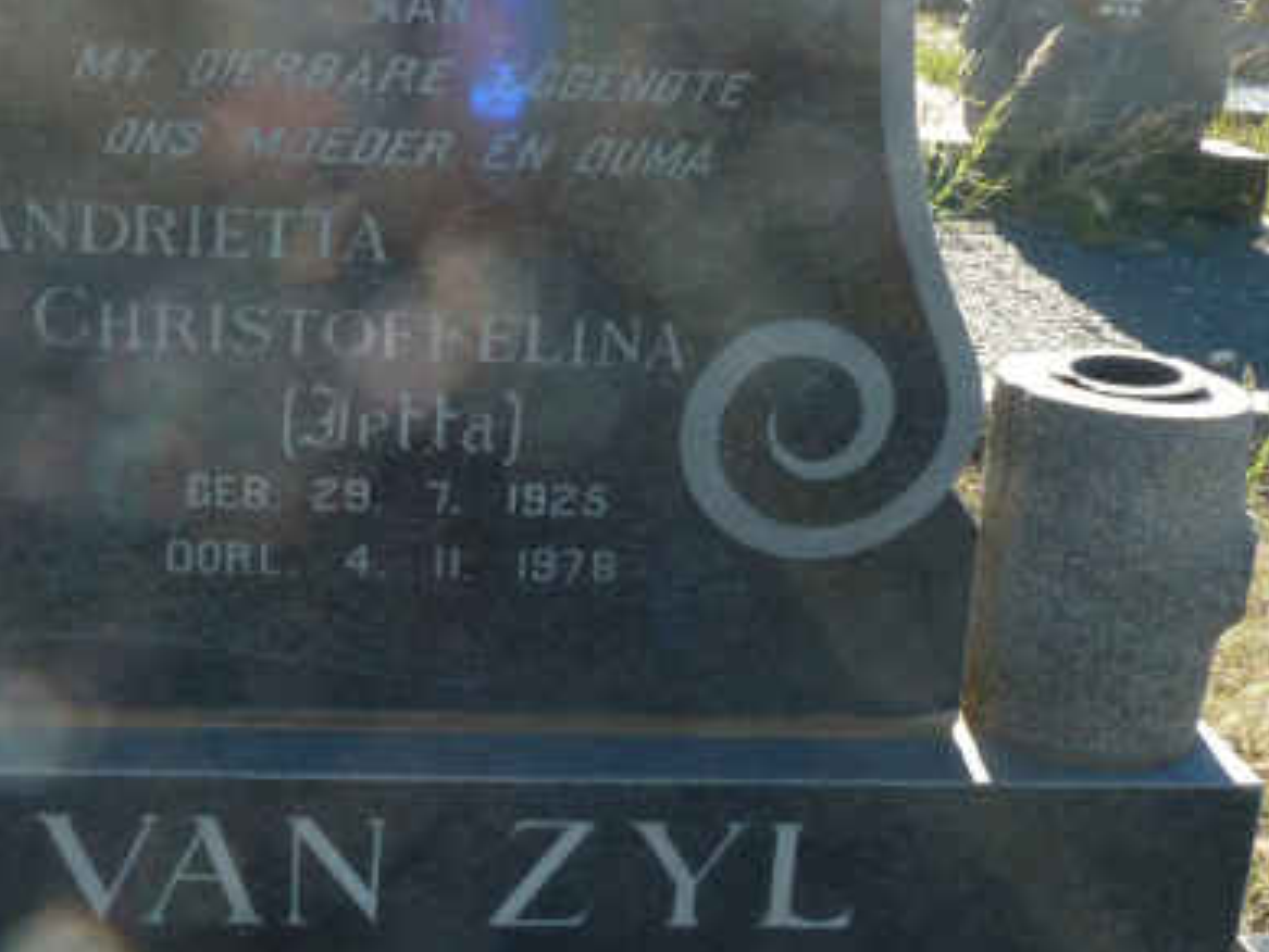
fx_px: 1870
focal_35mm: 51
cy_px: 341
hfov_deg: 37.2
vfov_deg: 28.4
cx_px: 453
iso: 80
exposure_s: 1/80
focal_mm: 4.1
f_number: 6.3
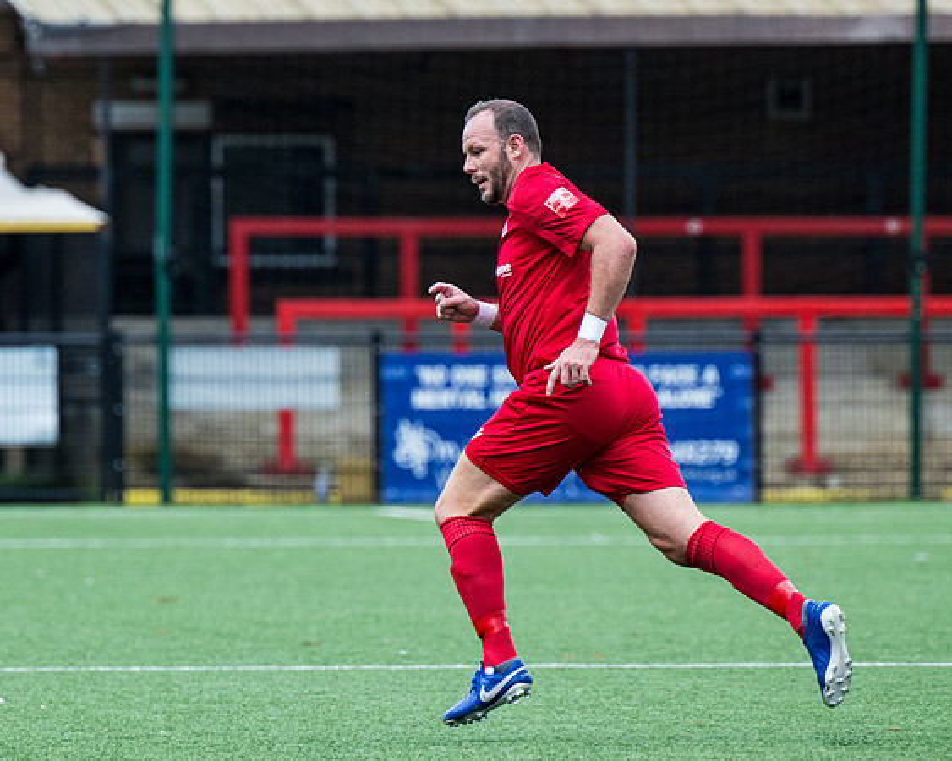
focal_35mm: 569
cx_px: 345
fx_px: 16040
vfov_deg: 2.7
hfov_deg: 3.4
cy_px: 347
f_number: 4.5
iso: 800
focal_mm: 260
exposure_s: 1/1600
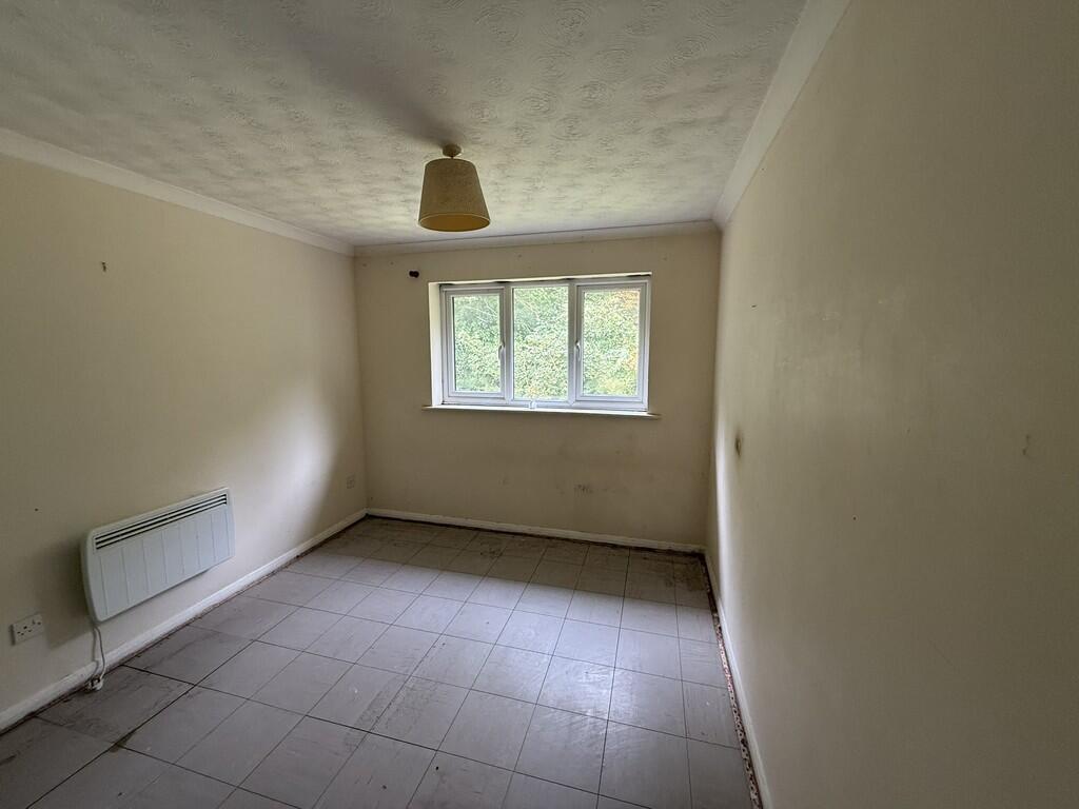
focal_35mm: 14
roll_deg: -0.4
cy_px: 404
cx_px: 540
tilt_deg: -7.5
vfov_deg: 85.7
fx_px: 436
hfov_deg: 102.1
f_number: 2.2
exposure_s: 1/99
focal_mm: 2.22
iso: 200
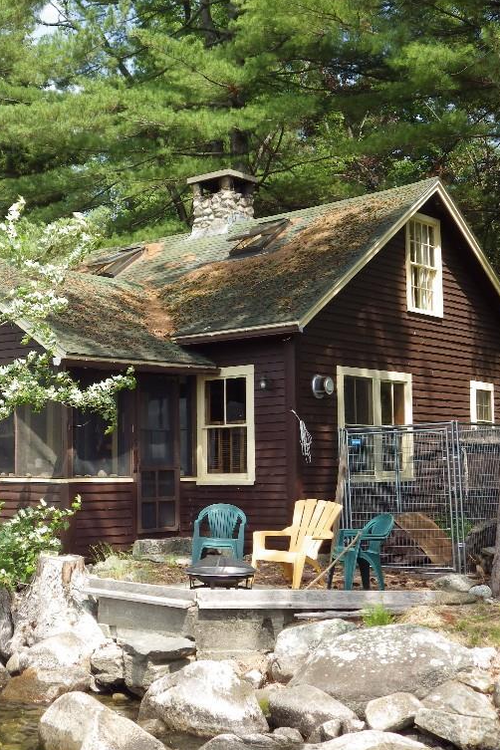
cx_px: 53
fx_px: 1208
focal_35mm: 58
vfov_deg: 34.5
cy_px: 376
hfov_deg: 22.8
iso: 100
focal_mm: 7.4
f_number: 3.6
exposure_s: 1/400
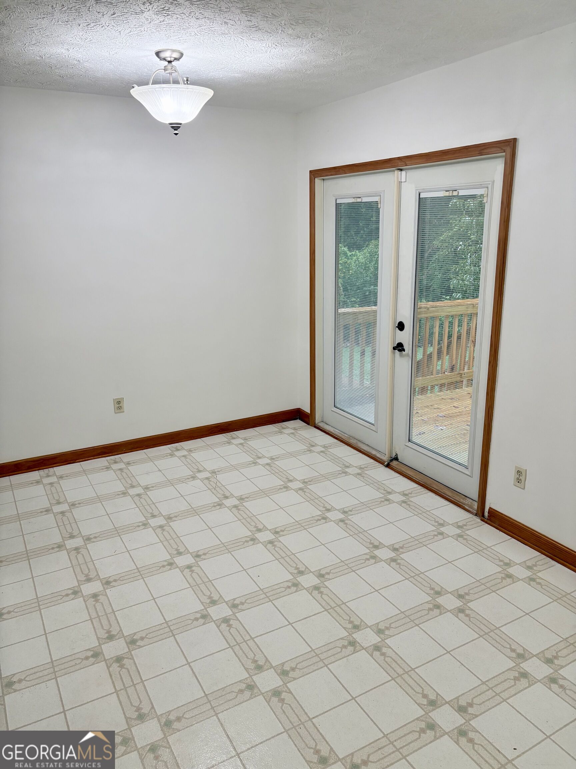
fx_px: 577
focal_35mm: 26
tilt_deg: -15.3
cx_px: 288
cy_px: 384
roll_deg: +0.7
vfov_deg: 67.3
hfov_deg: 53.1
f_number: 1.6
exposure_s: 1/122
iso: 125
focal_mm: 5.96
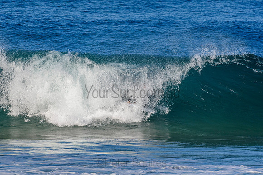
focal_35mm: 750
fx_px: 5480
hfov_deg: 2.7
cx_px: 132
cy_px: 88
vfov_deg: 1.8
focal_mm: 500
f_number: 5.6
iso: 280
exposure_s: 1/2000
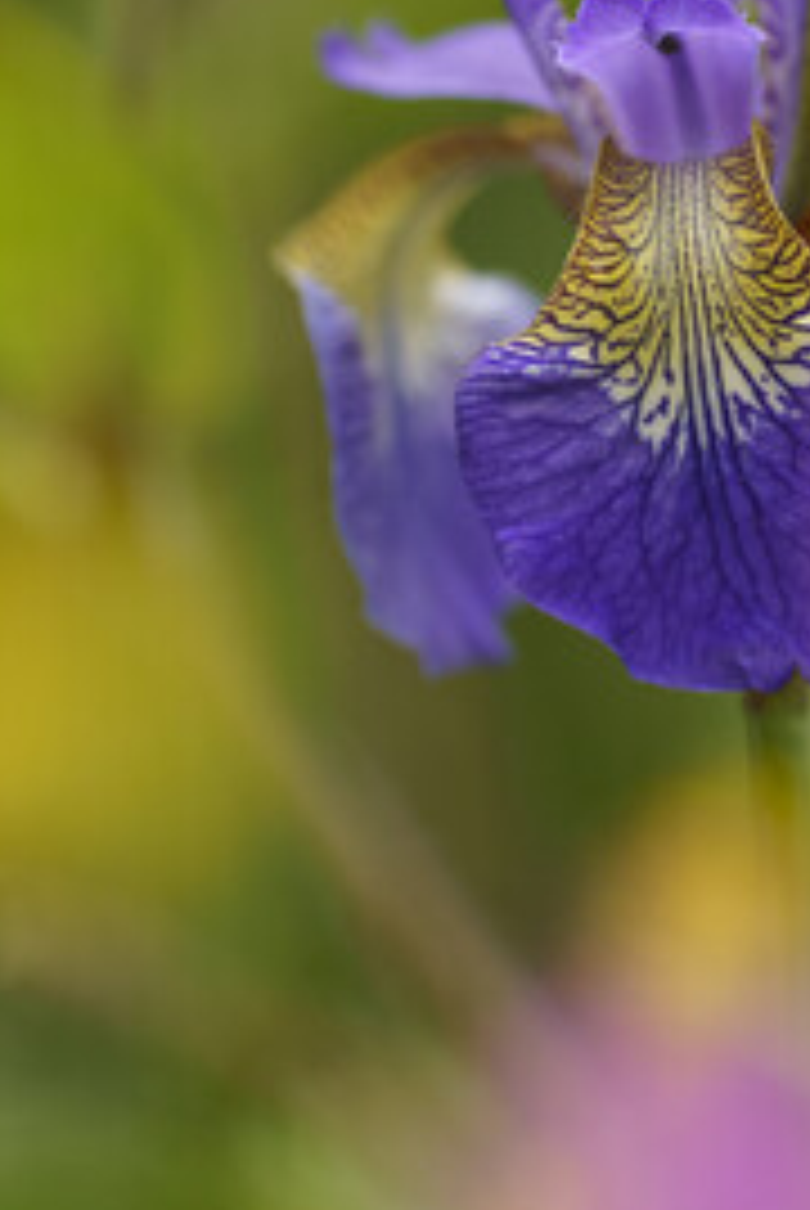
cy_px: 589
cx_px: 572
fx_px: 16864
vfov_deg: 4.1
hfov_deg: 2.8
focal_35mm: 501
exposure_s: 1/400
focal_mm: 180
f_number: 3.5
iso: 400
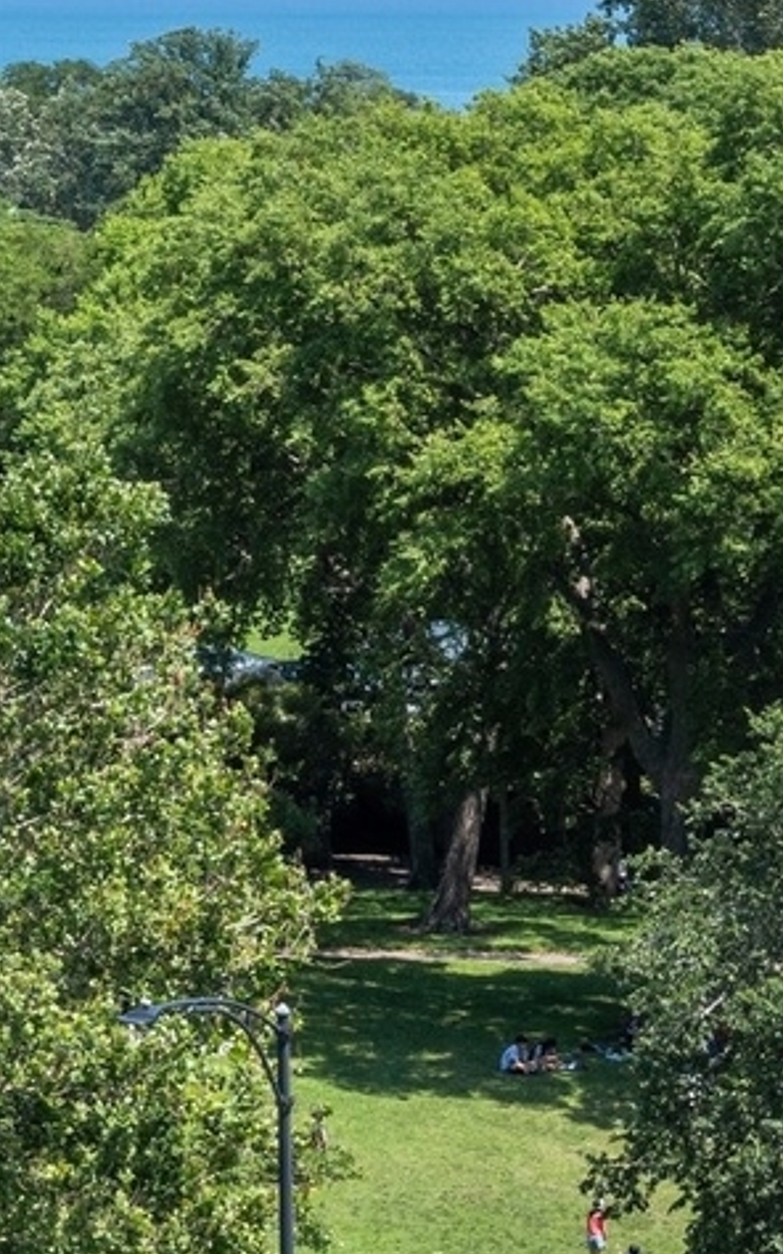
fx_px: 5364
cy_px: -146
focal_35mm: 157
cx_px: -533
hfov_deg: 8.1
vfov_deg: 13.1
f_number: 9.5
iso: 200
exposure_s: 1/250
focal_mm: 30
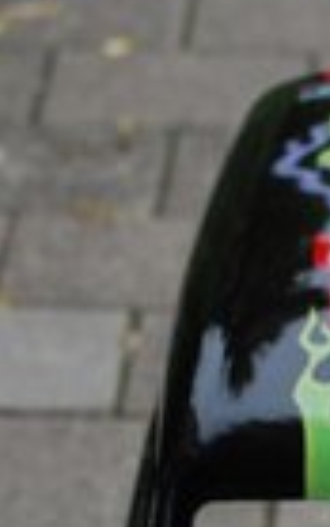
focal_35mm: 309
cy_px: 701
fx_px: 4442
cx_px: 504
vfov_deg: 6.7
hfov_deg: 4.2
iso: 160
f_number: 5.6
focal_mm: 70
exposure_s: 1/500
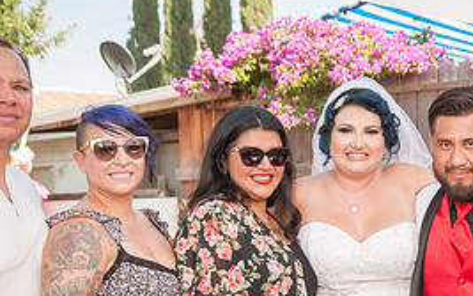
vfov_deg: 20.7
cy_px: 232
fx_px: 799
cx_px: 372
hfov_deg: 32.2
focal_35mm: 62
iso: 200
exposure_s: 1/400
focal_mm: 28
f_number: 5
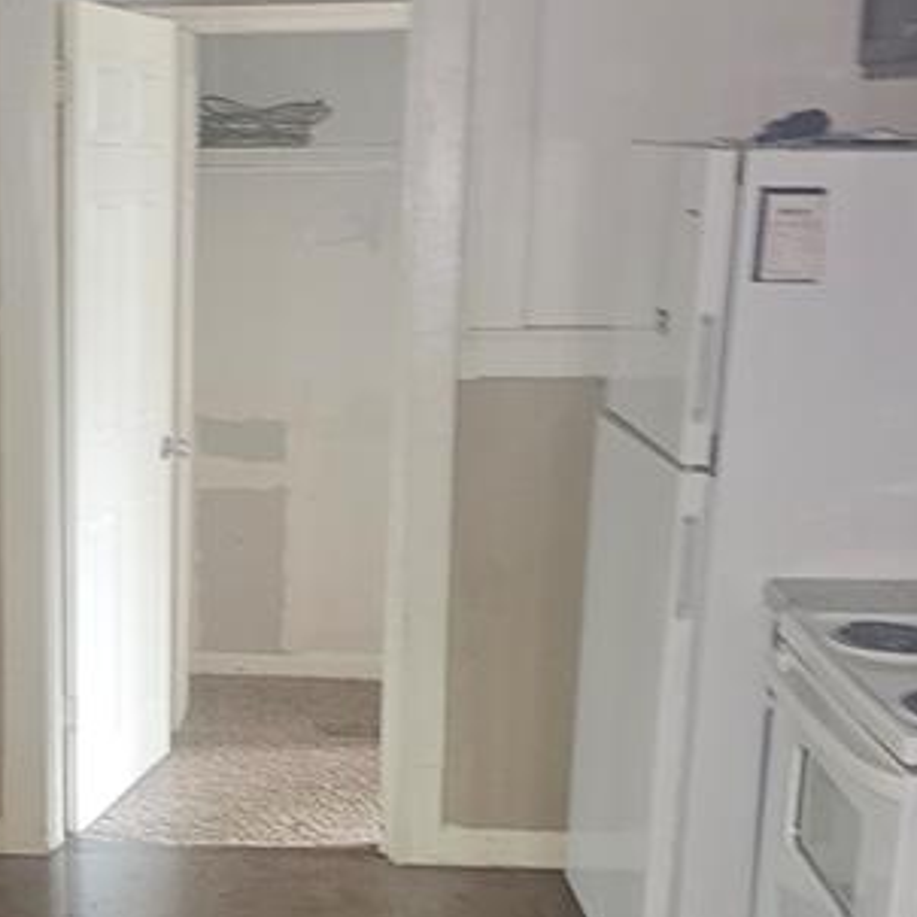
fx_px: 2068
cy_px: 695
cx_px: 49
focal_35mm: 69
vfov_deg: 24.7
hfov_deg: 24.1
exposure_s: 1/9.99
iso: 200
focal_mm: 6.3
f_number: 1.7
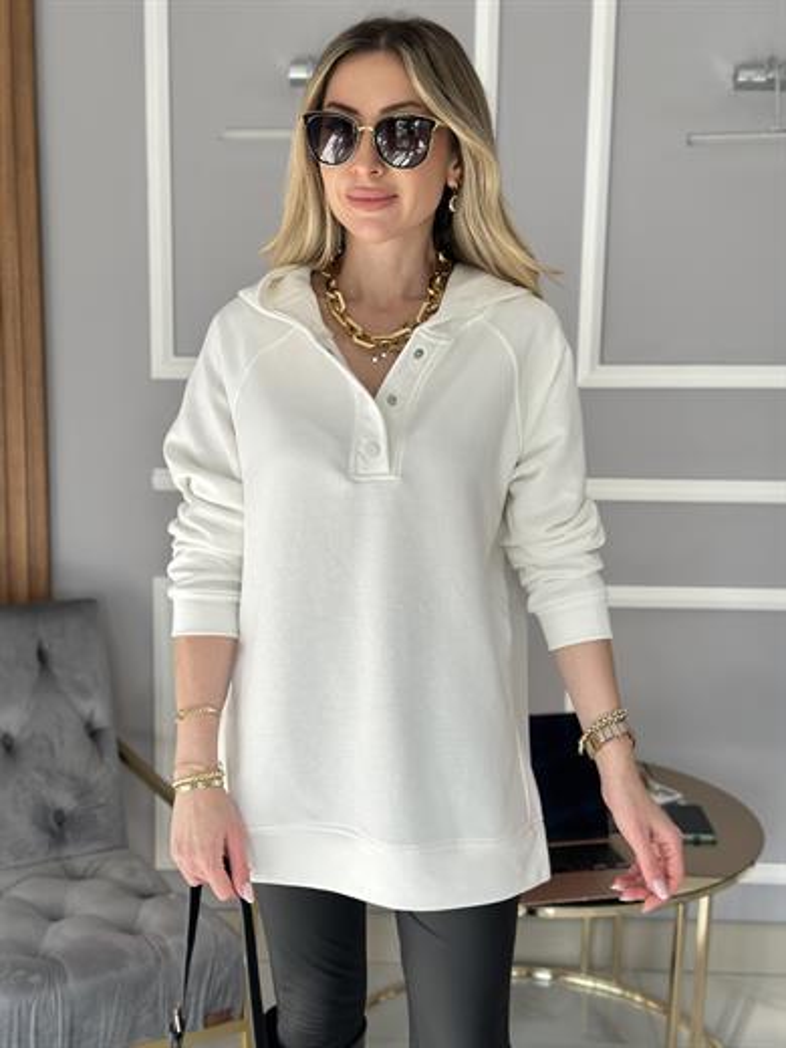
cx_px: 393
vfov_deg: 39.7
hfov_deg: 30.3
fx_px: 1453
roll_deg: -1.8
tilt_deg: -9.4
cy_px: 524
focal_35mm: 48
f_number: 1.78
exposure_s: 1/171
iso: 100
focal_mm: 6.86
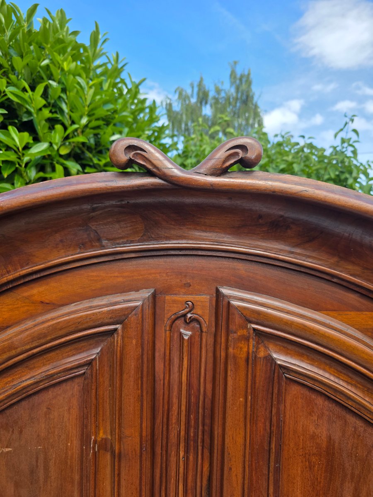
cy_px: 248
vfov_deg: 73.9
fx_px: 330
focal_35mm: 23
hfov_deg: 58.9
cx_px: 186
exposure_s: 1/1723
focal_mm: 6.3
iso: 80
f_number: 1.7
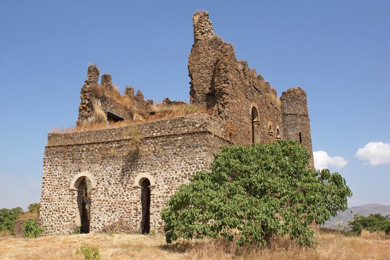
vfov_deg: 36.9
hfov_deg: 53.1
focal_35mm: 36
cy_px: 130
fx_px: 390
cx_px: 195
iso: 200
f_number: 11
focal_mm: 24
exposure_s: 1/400
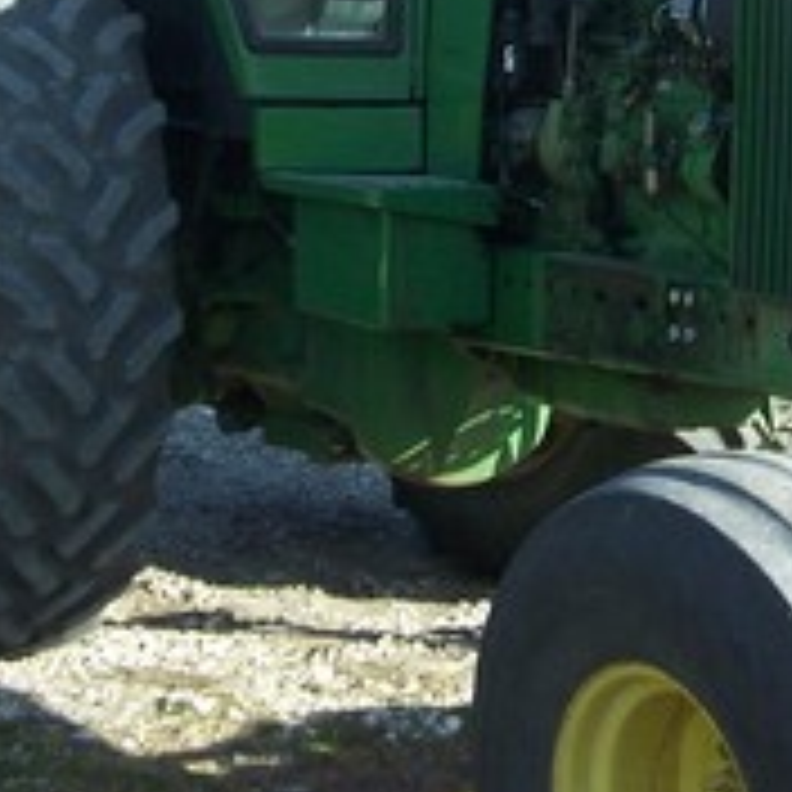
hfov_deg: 16.7
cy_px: 54
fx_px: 2692
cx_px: 554
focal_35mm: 104
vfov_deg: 16.5
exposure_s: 1/500
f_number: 2.8
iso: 80
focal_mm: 6.3
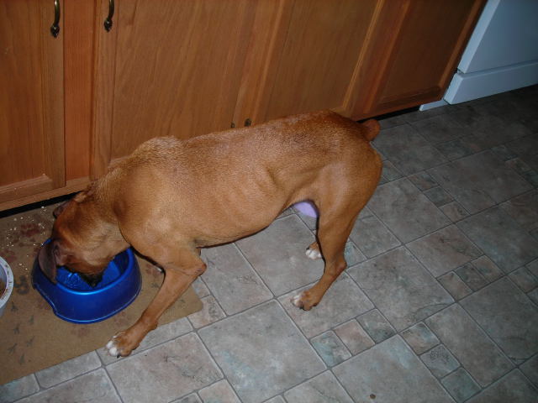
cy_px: 202
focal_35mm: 38
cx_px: 269
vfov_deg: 37.7
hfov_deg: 49.0
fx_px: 591
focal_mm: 6.3
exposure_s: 1/60.1
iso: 62
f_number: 3.2
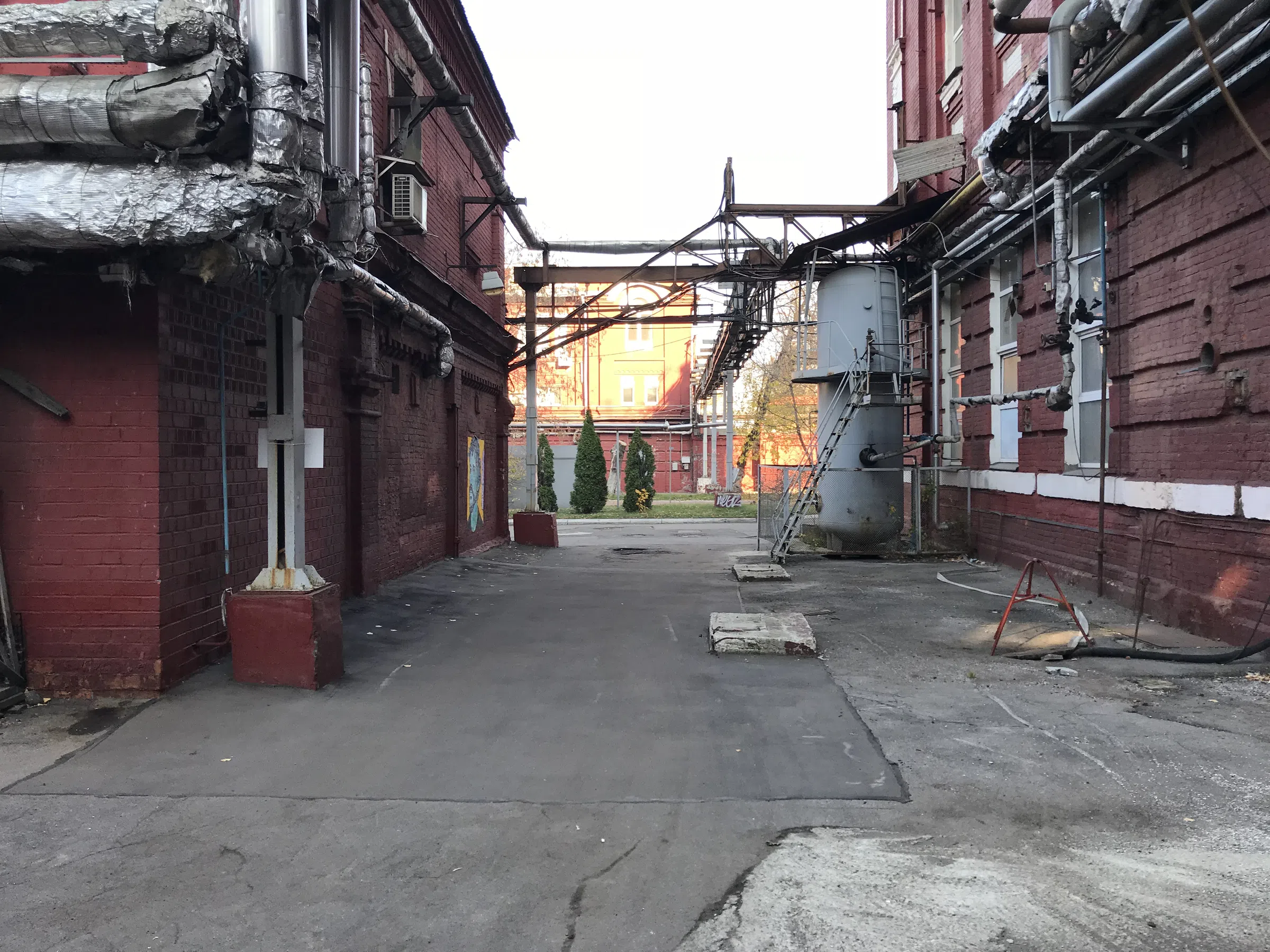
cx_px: 635
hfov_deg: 63.4
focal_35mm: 28
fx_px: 1027
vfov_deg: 49.7
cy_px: 476
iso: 20
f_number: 1.8
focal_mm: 3.99
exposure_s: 1/196
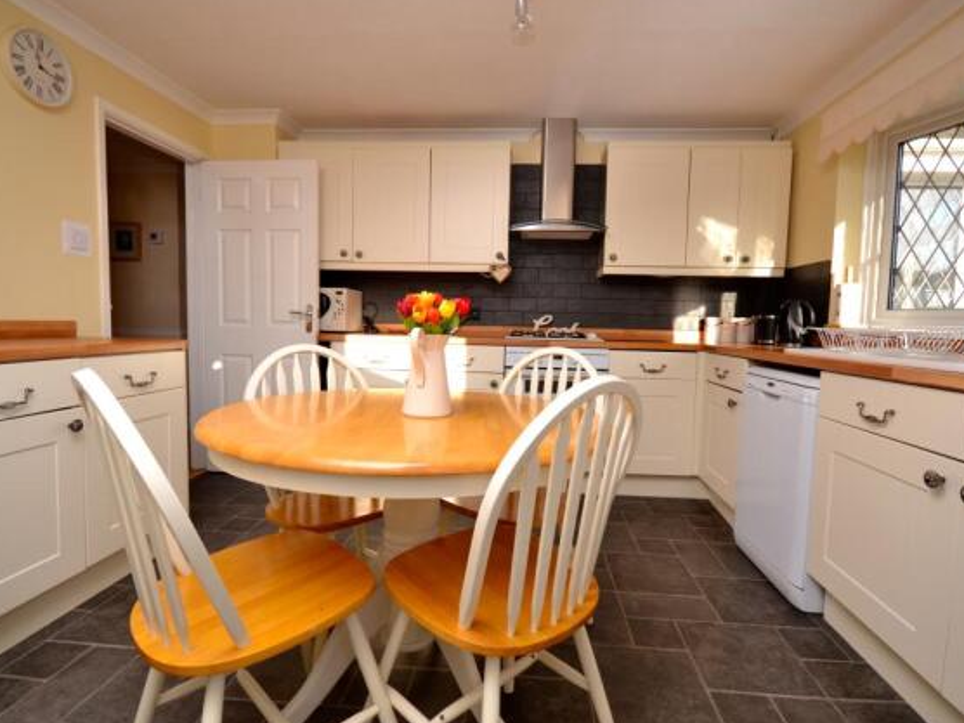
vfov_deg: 74.7
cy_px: 358
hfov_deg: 91.0
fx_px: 473
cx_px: 500
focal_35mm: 17
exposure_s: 1/125
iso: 160
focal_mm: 10
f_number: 5.6
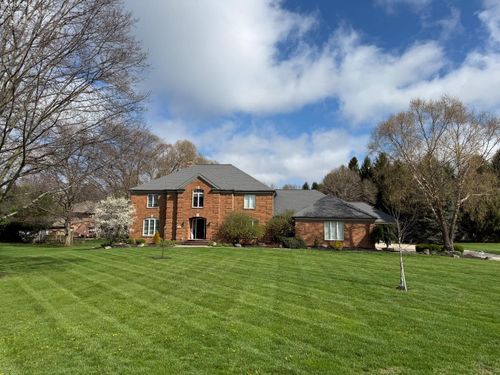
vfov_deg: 56.8
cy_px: 188
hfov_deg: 71.6
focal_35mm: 24
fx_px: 347
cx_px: 250
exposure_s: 1/5714
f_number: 1.78
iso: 80
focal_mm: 6.76
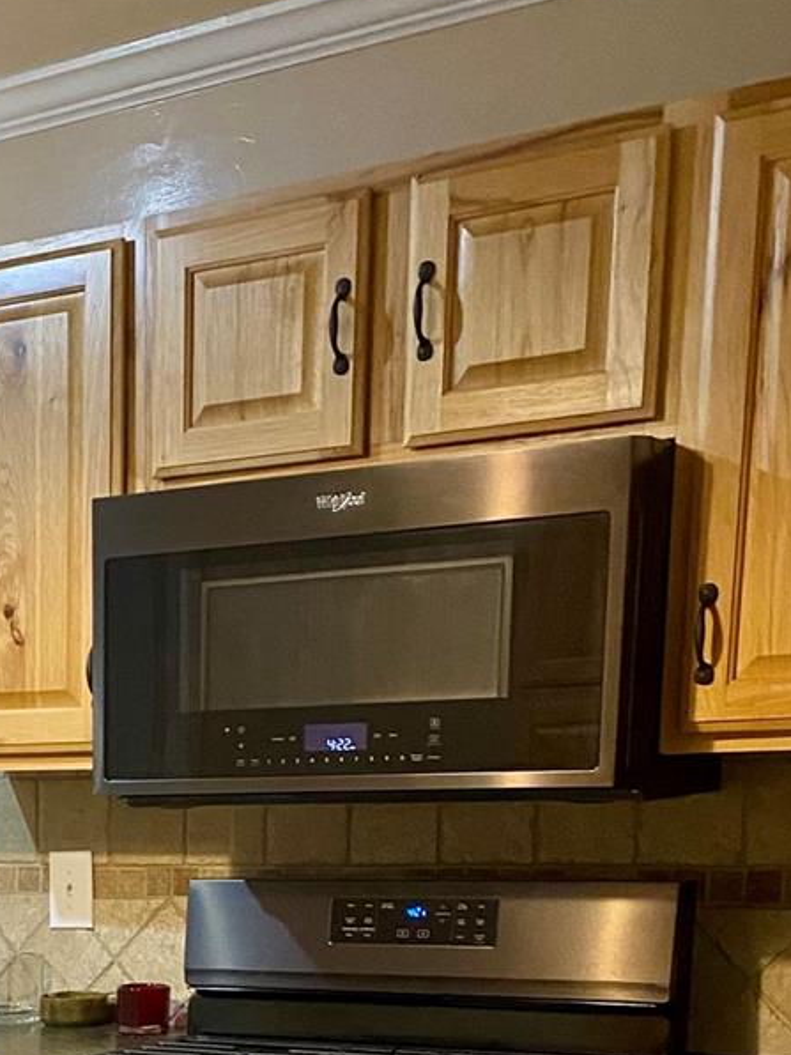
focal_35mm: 67
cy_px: 1248
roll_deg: +1.7
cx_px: -193
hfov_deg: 20.3
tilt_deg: -12.8
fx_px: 2041
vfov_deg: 26.0
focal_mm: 4.25
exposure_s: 1/40
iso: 400
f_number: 1.8
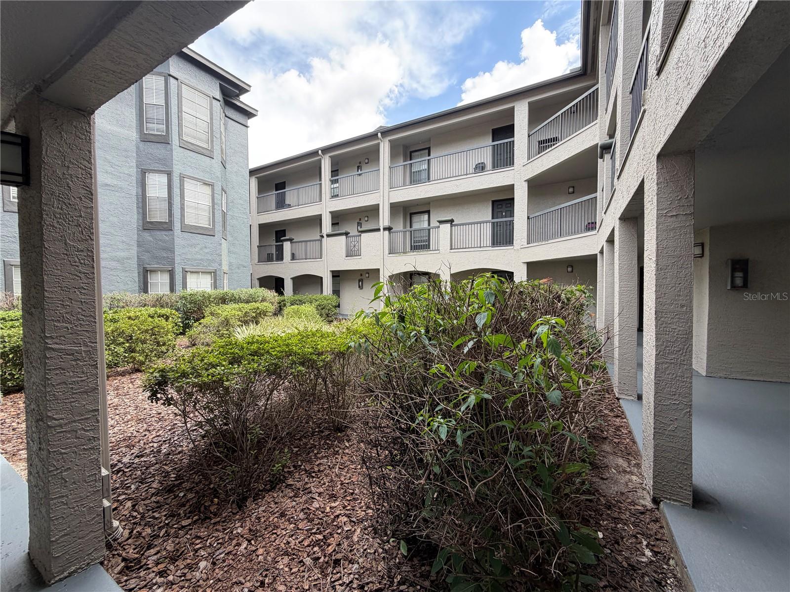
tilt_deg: -0.9
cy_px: 296
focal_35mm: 14
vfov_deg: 85.7
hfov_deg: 102.1
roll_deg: +1.4
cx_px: 395
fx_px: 320
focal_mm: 2.22
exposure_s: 1/265
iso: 50
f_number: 2.2
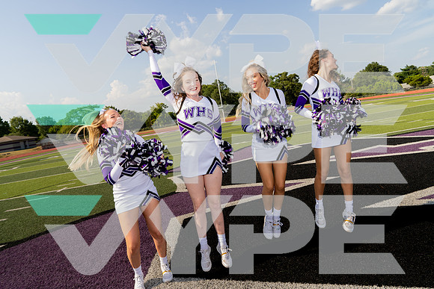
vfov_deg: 51.3
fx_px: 301
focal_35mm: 25
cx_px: 217
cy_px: 144
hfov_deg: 71.5
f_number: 7.1
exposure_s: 1/250
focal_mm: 25
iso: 100
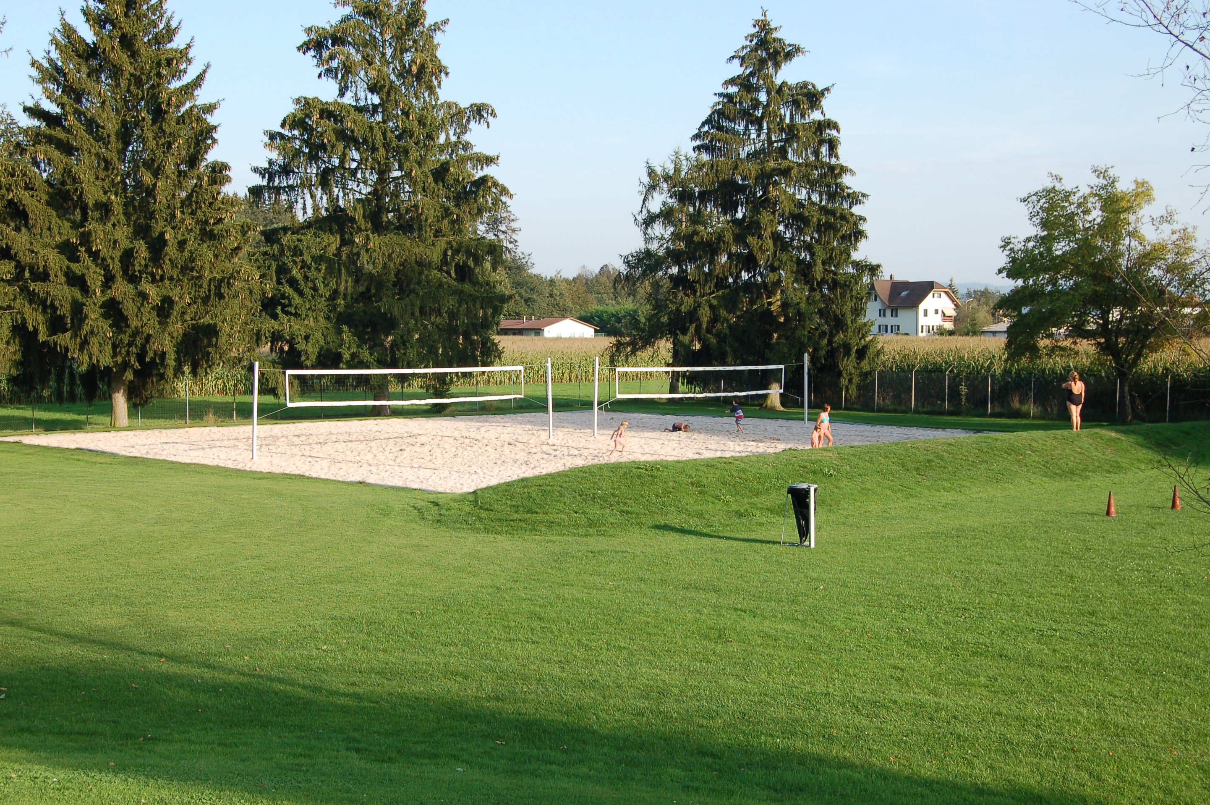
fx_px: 1629
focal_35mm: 49
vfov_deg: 27.7
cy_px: 389
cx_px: 587
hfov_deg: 40.7
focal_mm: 31
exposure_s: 1/250
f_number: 9.5
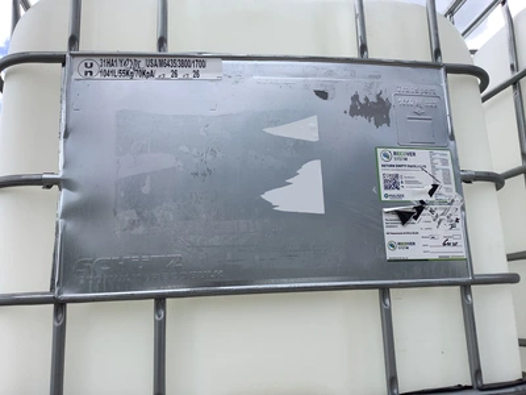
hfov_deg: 58.4
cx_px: 263
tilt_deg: +13.4
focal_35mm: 31
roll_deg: +2.9
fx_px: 471
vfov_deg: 45.4
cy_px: 198
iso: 25
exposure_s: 1/582
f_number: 2.4
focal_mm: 3.3
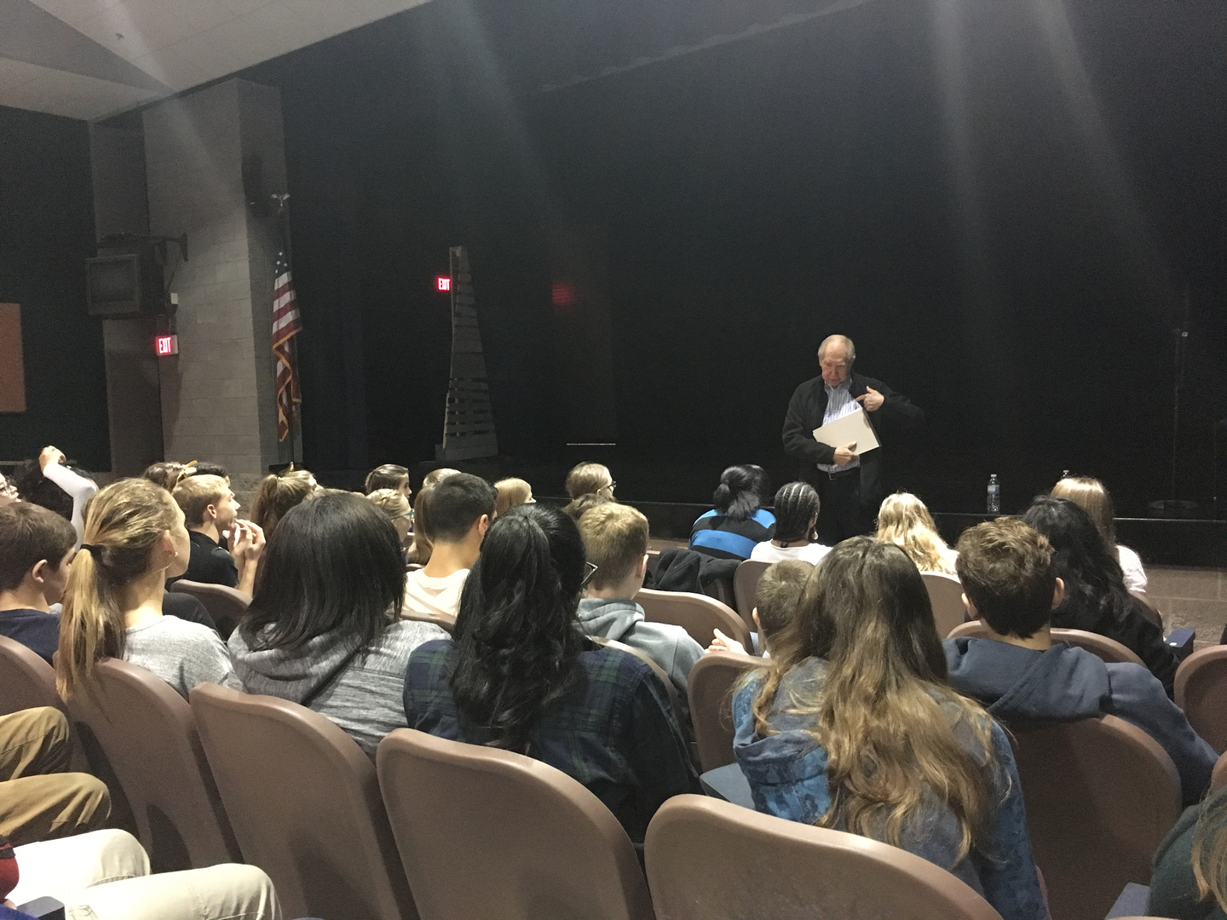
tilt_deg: -1.9
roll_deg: +2.5
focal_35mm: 29
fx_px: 1028
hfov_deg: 61.7
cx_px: 614
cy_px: 460
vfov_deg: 48.2
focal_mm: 4.15
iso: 320
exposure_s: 1/15
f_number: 2.2
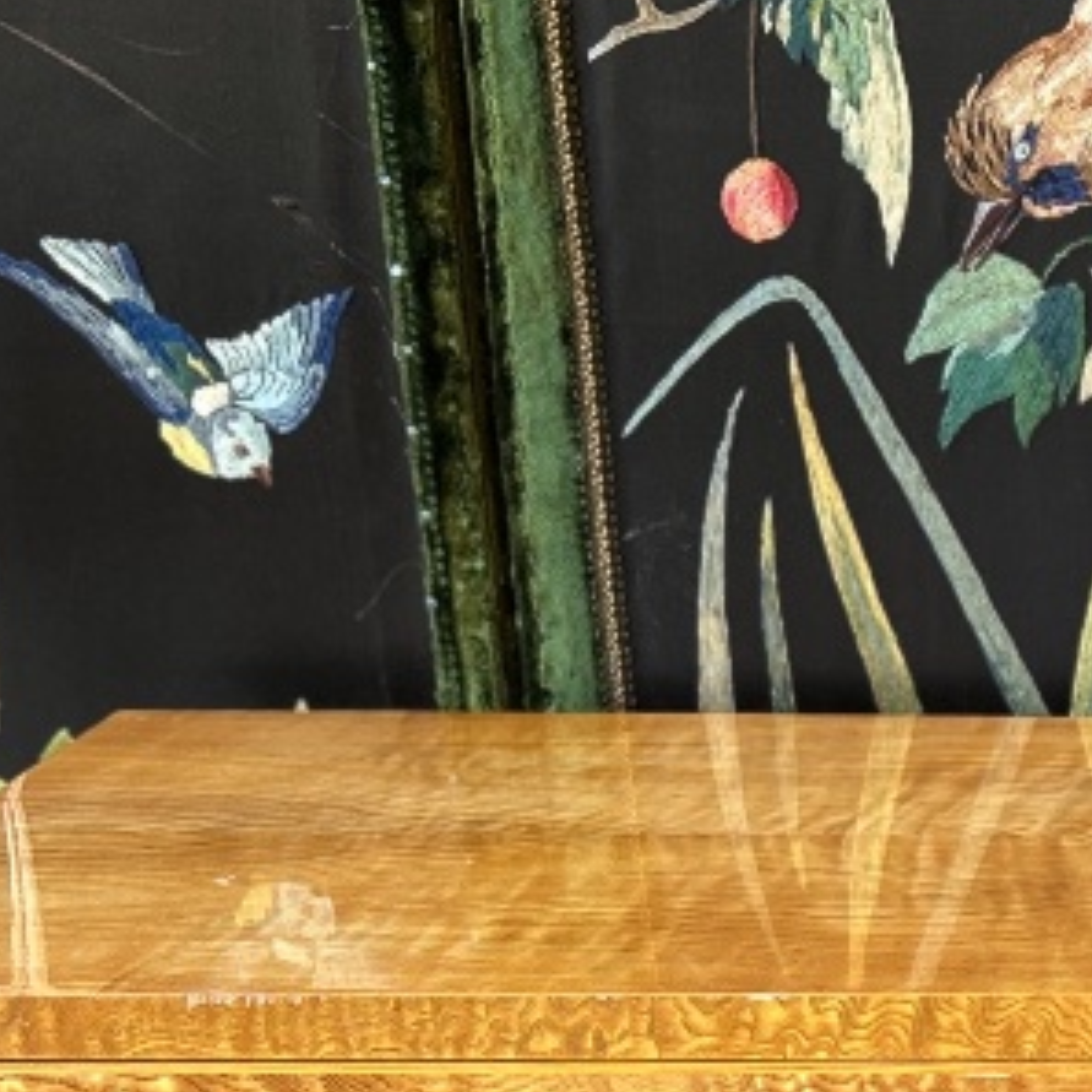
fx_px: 3319
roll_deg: -1.8
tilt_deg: -21.6
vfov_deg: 18.2
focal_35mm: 93
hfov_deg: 16.7
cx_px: 1713
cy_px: 1074
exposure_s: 1/50
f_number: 1.5
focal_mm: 5.7
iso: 80
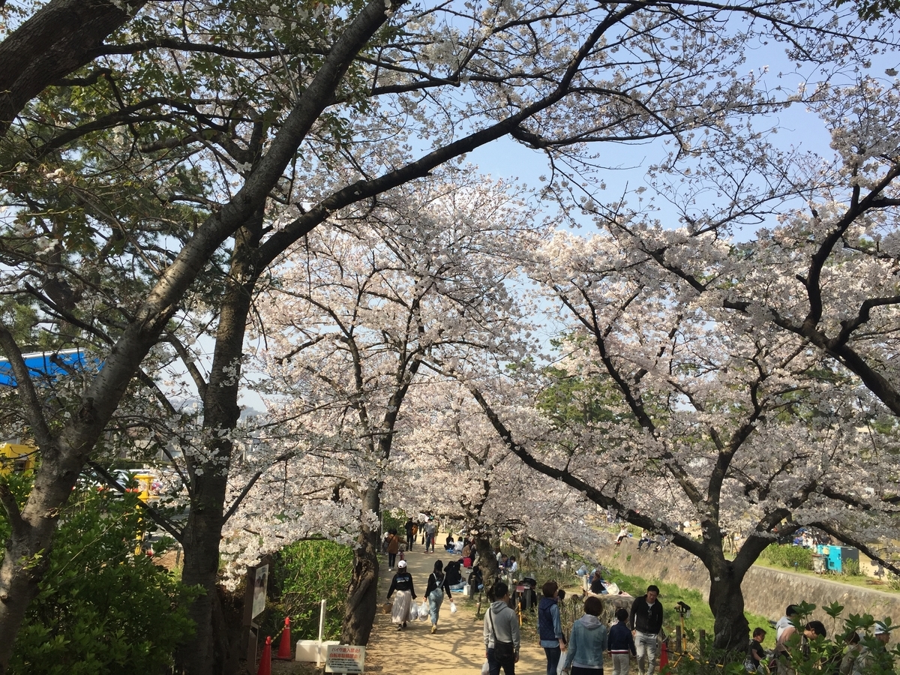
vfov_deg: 48.2
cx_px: 450
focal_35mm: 29
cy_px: 338
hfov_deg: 61.7
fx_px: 754
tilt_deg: +11.9
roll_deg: -2.5
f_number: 2.2
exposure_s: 1/1319
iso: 32
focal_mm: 4.15
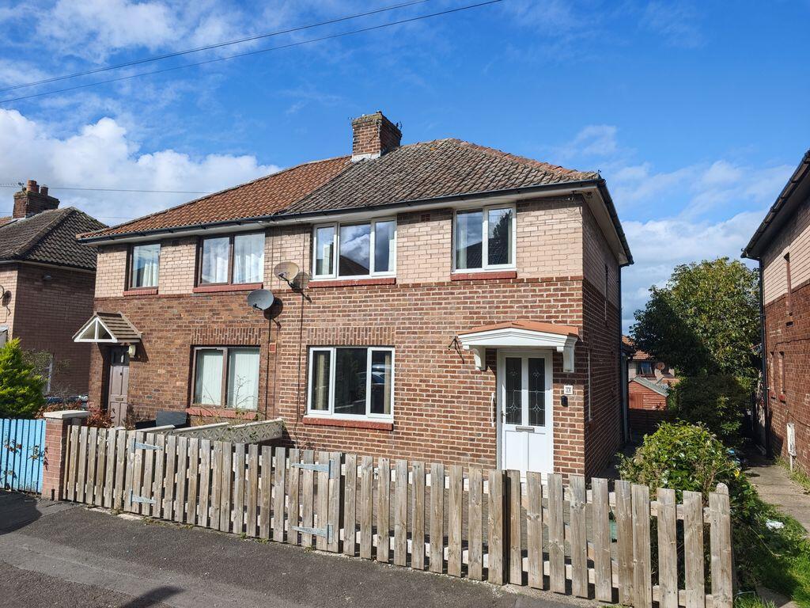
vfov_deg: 58.9
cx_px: 405
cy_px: 304
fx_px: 538
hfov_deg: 73.9
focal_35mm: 23
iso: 50
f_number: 2.8
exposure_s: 1/638
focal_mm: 8.72
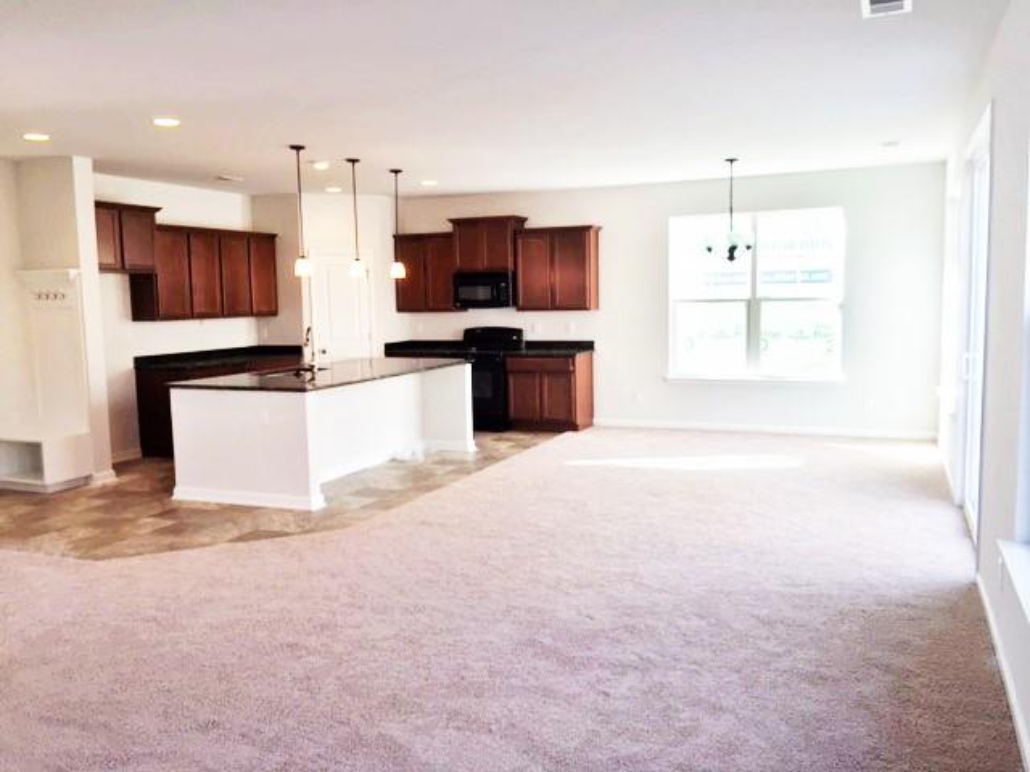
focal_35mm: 29
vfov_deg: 48.2
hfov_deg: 61.7
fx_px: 863
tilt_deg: -6.7
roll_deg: +0.8
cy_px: 386
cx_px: 515
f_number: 2.2
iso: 32
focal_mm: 4.15
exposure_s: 1/60
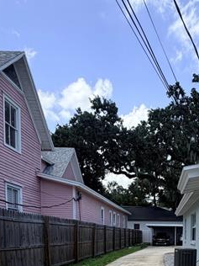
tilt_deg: -5.4
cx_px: 175
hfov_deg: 39.1
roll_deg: -0.7
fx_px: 261
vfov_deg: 46.6
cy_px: 256
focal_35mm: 34
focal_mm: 2.22
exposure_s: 1/770
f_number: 2.2
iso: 32
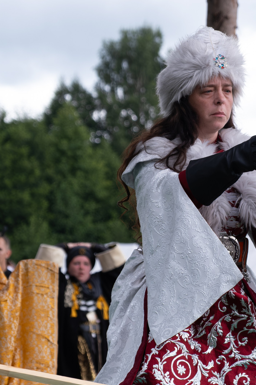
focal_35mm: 160
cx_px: 175
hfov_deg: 8.6
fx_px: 1707
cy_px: 145
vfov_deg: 12.8
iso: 500
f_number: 3.6
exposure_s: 1/1250
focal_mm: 55
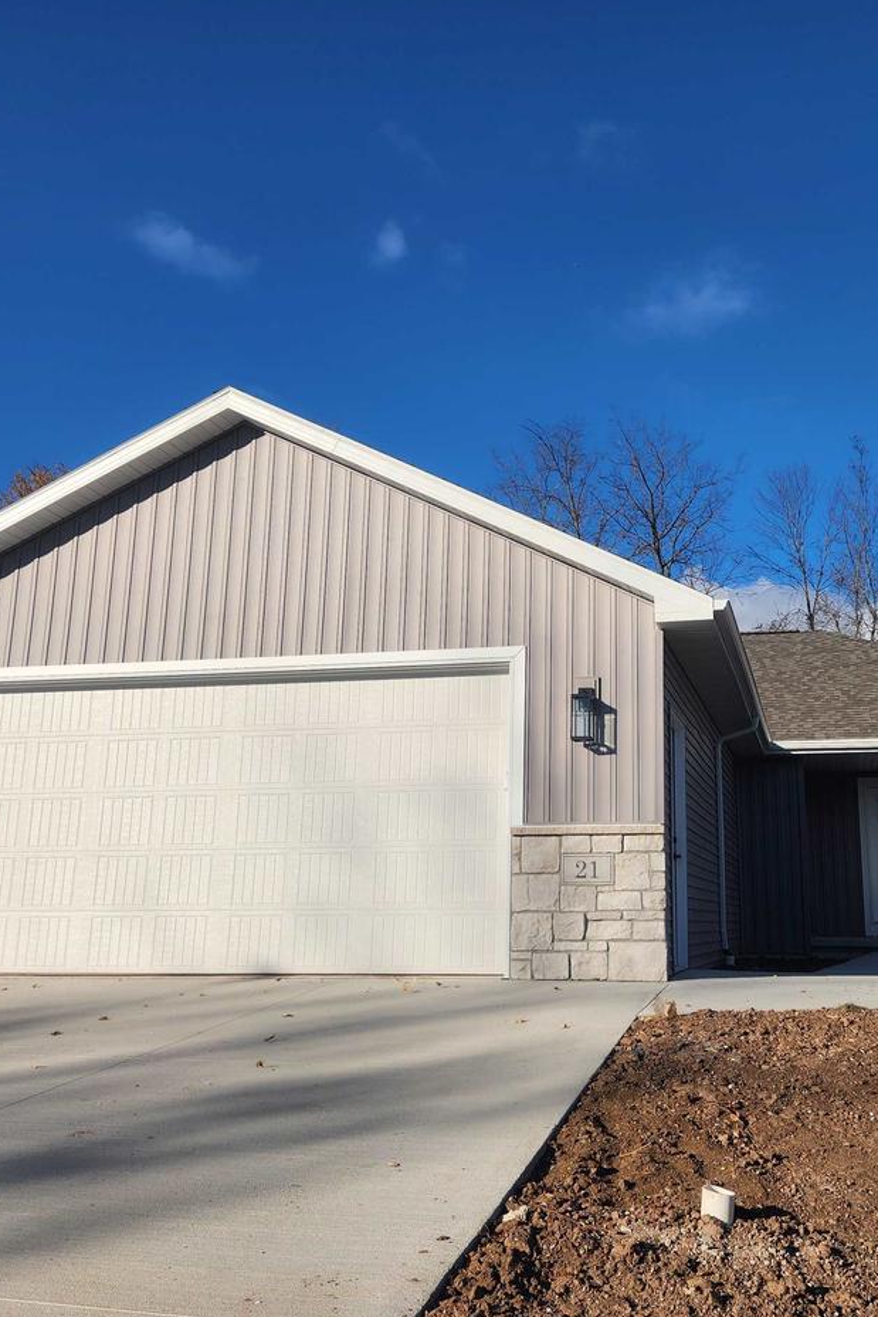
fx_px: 1207
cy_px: 646
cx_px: 597
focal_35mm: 33
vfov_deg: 57.2
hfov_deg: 39.4
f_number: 1.8
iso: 20
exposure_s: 1/2745
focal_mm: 5.4
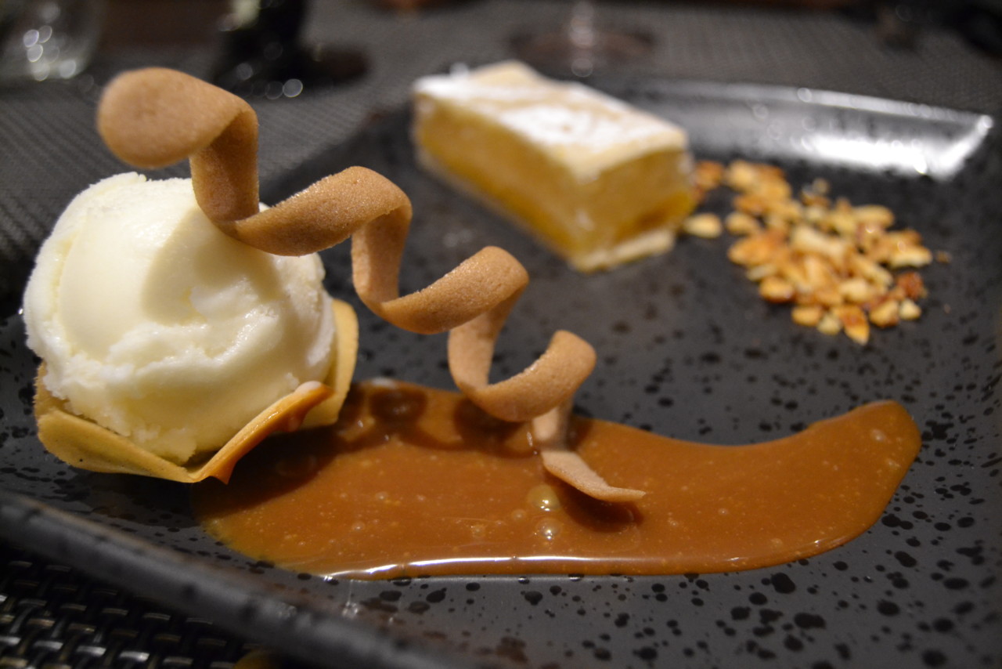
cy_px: 334
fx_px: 919
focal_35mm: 33
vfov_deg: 40.0
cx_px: 501
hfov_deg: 57.2
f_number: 3.5
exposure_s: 1/60
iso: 2000
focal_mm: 22
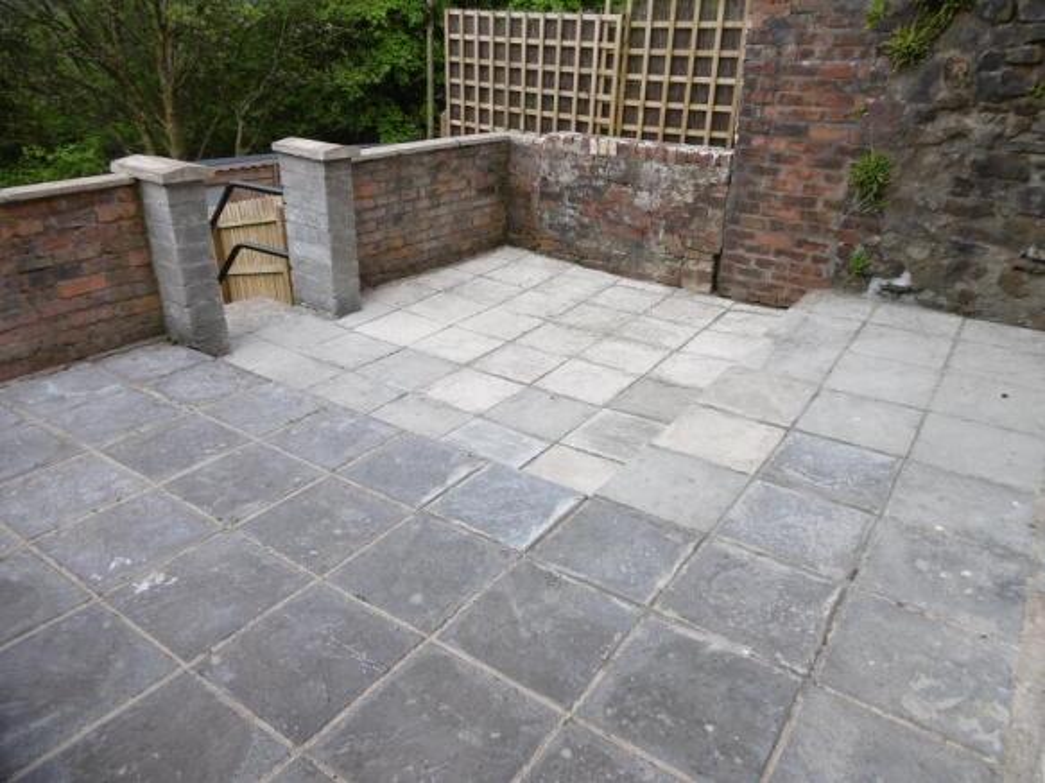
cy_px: 392
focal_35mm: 24
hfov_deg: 71.6
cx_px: 522
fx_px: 724
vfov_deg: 56.8
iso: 100
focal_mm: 4.3
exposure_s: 1/100
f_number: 3.1
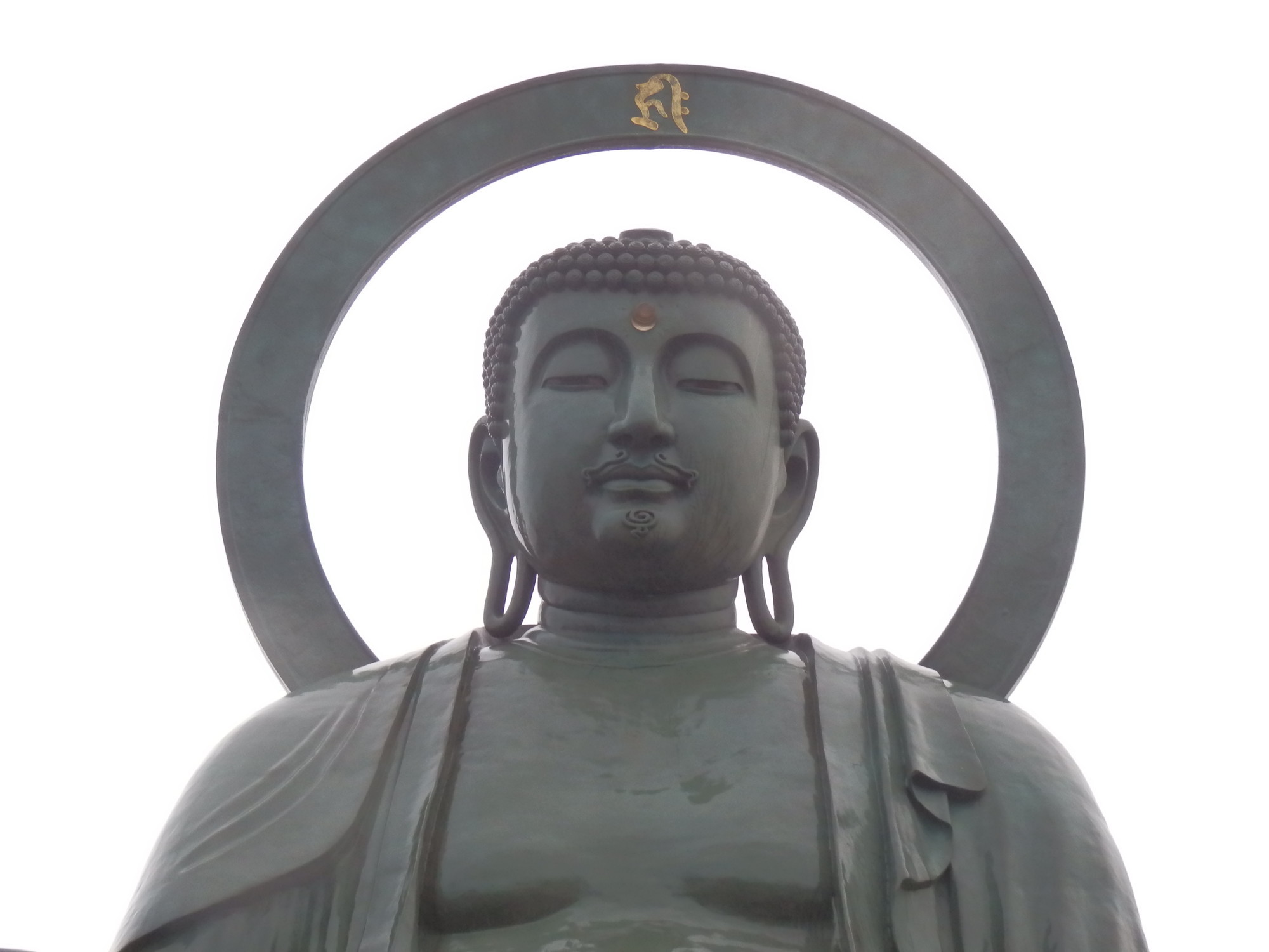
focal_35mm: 80
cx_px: 634
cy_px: 476
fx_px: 2933
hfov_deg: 24.4
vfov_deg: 18.4
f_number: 4.6
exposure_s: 1/80
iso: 400
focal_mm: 14.4
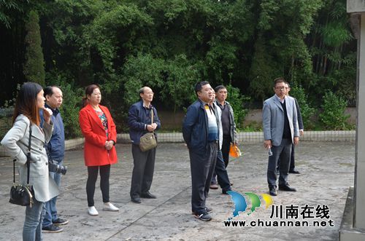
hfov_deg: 46.5
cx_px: 182
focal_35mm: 42
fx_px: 425
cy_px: 120
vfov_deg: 31.7
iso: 280
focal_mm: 28
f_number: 5.6
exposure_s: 1/125
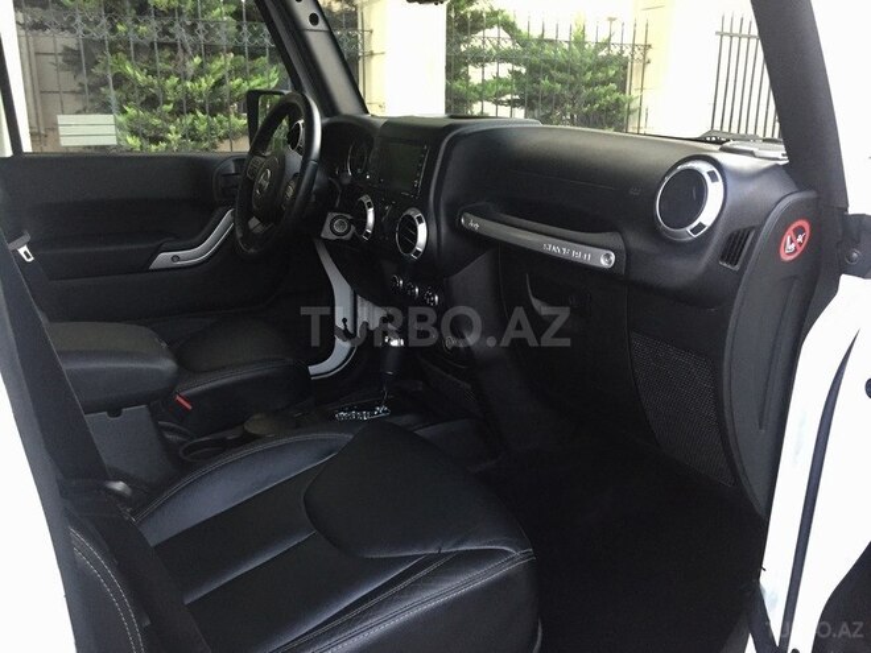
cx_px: 436
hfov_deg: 61.7
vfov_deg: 48.2
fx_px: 730
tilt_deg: -16.6
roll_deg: -2.1
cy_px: 326
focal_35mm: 29
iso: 200
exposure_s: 1/33
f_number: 2.2
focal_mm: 4.15
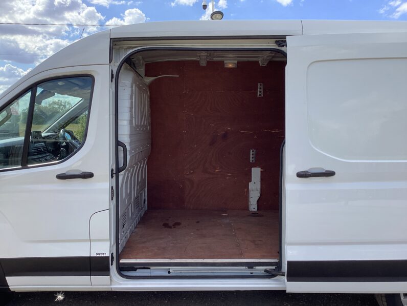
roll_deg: -1.6
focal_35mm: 31
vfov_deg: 45.4
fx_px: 364
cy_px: 153
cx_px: 204
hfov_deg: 58.4
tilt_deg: -3.6
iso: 25
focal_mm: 3.3
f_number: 2.4
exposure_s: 1/604
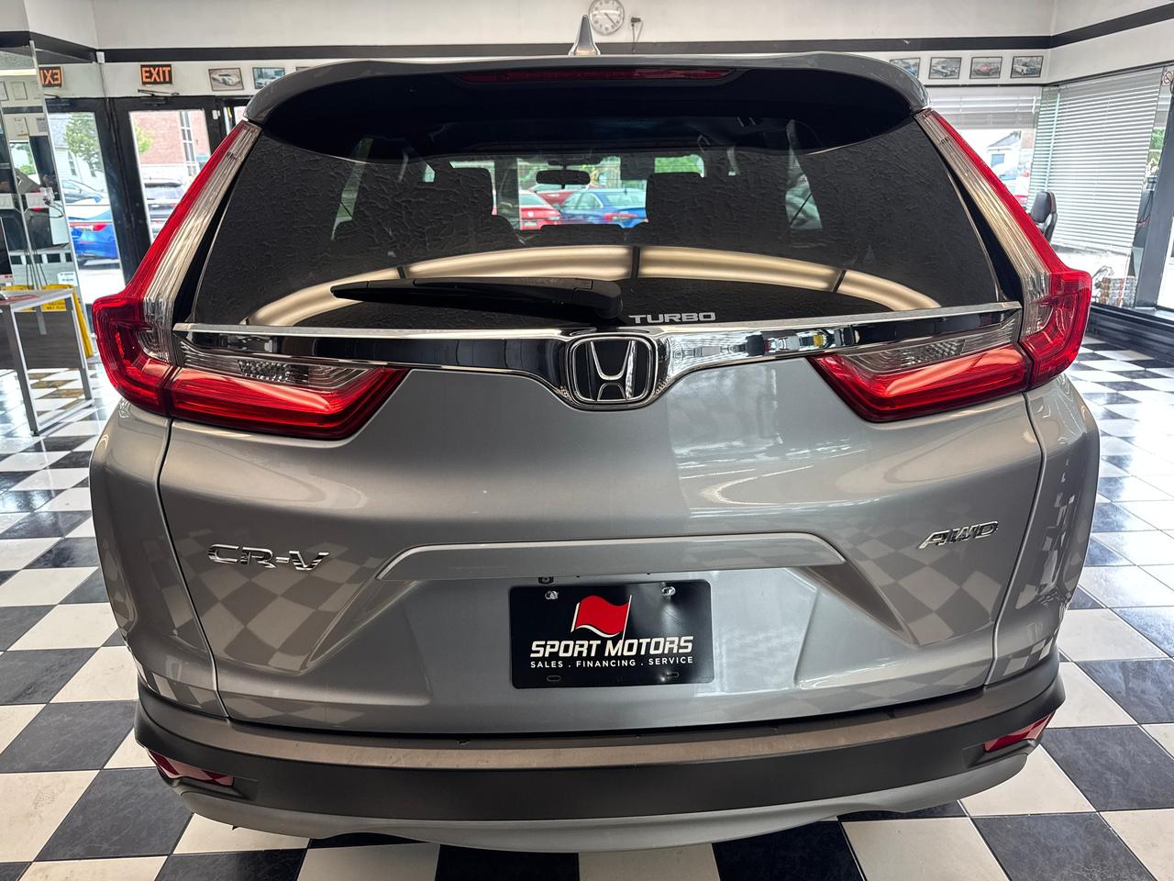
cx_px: 587
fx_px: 814
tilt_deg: -15.4
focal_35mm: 24
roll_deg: -1.1
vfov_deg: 56.8
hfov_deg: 71.6
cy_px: 440
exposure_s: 1/120
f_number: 1.78
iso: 125
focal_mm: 6.76
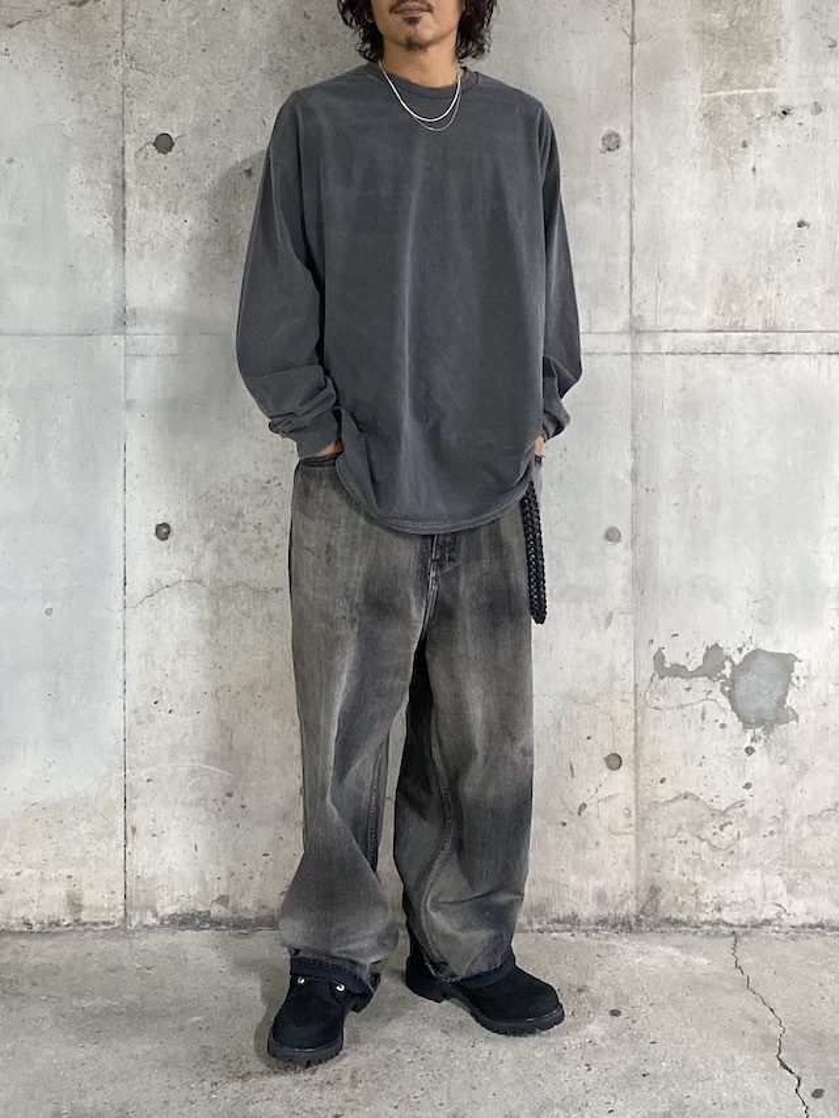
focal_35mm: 26
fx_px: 840
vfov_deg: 67.3
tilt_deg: -0.8
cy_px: 559
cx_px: 420
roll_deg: +0.7
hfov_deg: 53.1
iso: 640
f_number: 1.8
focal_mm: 4.25
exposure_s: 1/25
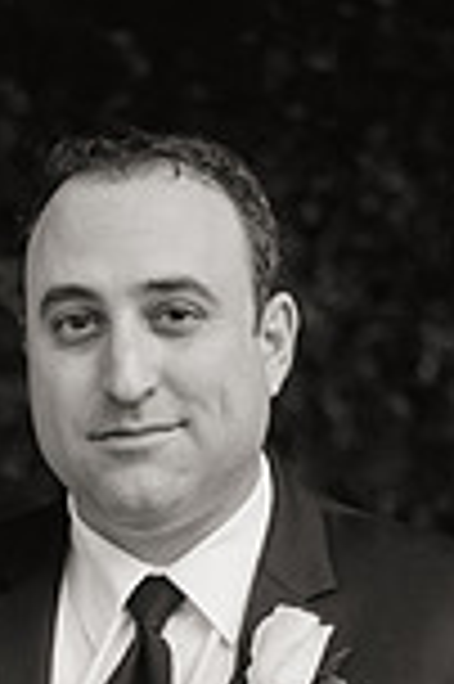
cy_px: 814
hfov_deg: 9.2
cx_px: 148
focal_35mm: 148
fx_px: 2806
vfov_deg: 13.5
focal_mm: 50
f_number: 2.2
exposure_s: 1/160
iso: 800
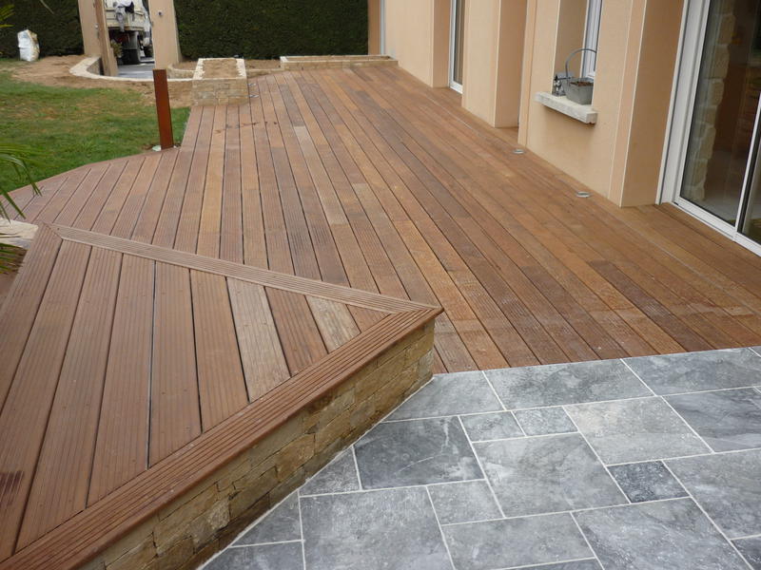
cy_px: 285
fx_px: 725
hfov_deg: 55.4
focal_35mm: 33
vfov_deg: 42.9
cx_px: 380
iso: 100
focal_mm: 5.5
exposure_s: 1/160
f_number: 2.8
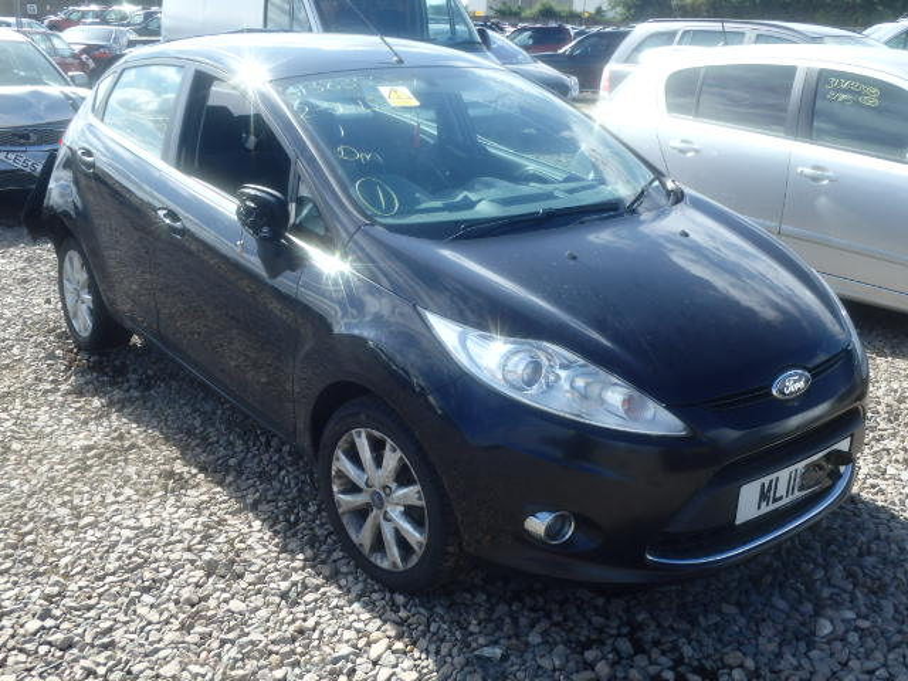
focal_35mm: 36
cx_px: 454
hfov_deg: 51.4
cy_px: 340
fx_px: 944
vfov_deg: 39.7
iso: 125
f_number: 4.5
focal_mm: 6.4
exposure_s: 1/320
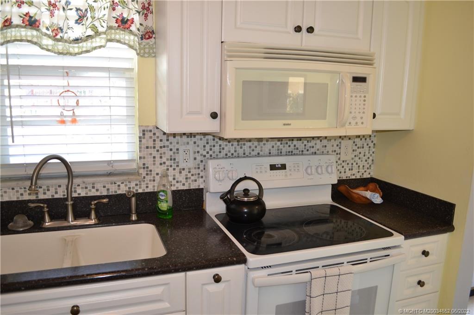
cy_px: 158
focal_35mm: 27
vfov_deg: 47.9
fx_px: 355
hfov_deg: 67.4
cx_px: 237
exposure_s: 1/60
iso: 400
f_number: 4
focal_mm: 18
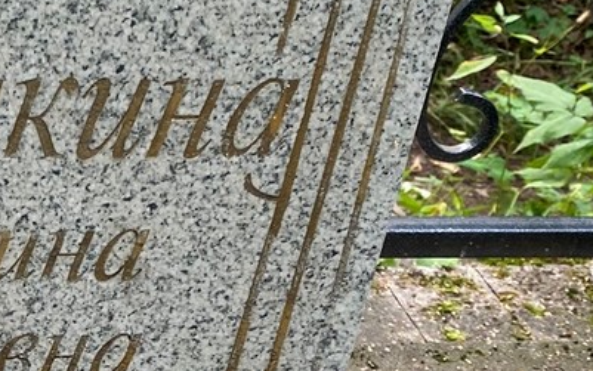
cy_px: 362
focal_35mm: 99
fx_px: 1601
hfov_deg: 20.1
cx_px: -56
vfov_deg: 13.1
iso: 50
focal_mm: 4.25
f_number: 1.8
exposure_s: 1/121
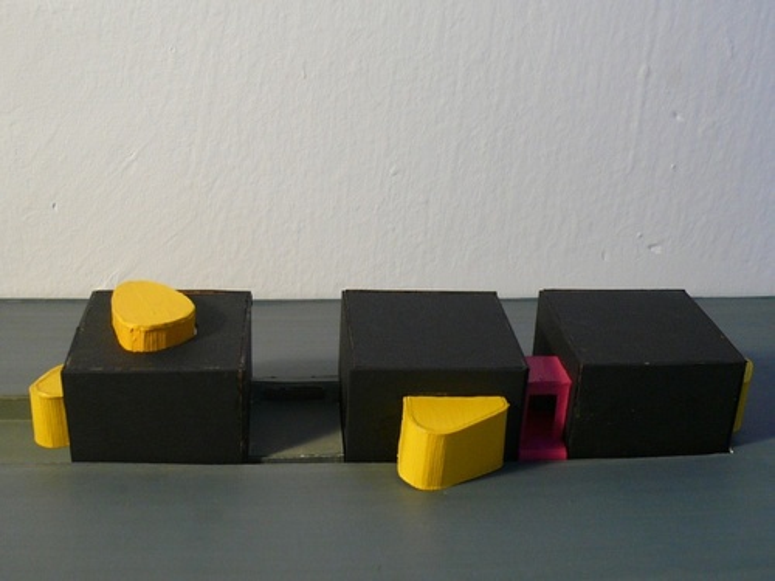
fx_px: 985
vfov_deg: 32.9
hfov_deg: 42.9
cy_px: 290
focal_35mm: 44
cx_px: 388
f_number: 2.8
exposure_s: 1/15
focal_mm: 4.7
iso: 100
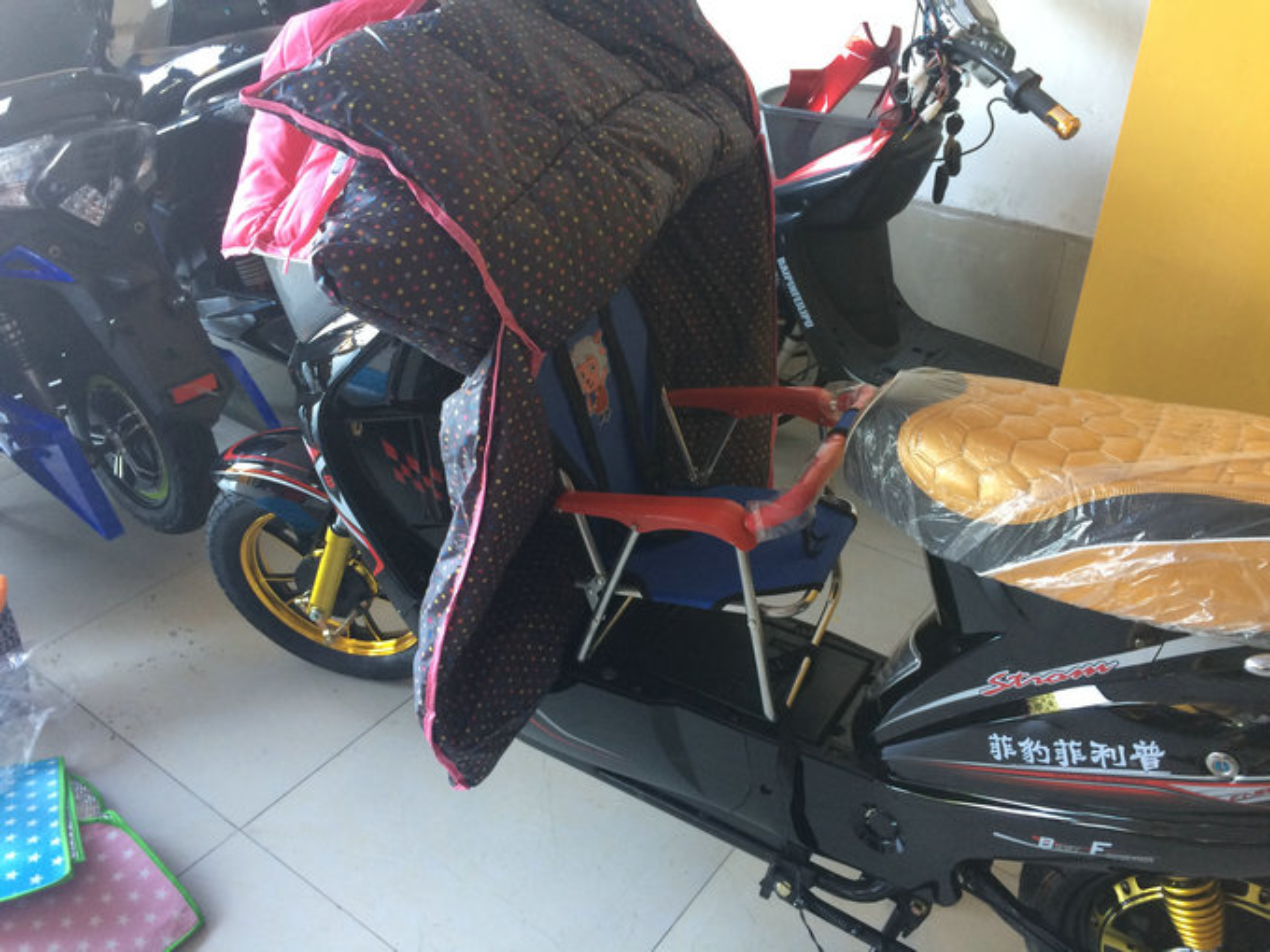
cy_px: 476
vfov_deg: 48.2
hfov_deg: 61.7
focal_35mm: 29
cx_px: 635
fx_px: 1064
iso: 80
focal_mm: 4.15
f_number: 2.2
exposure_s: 1/30
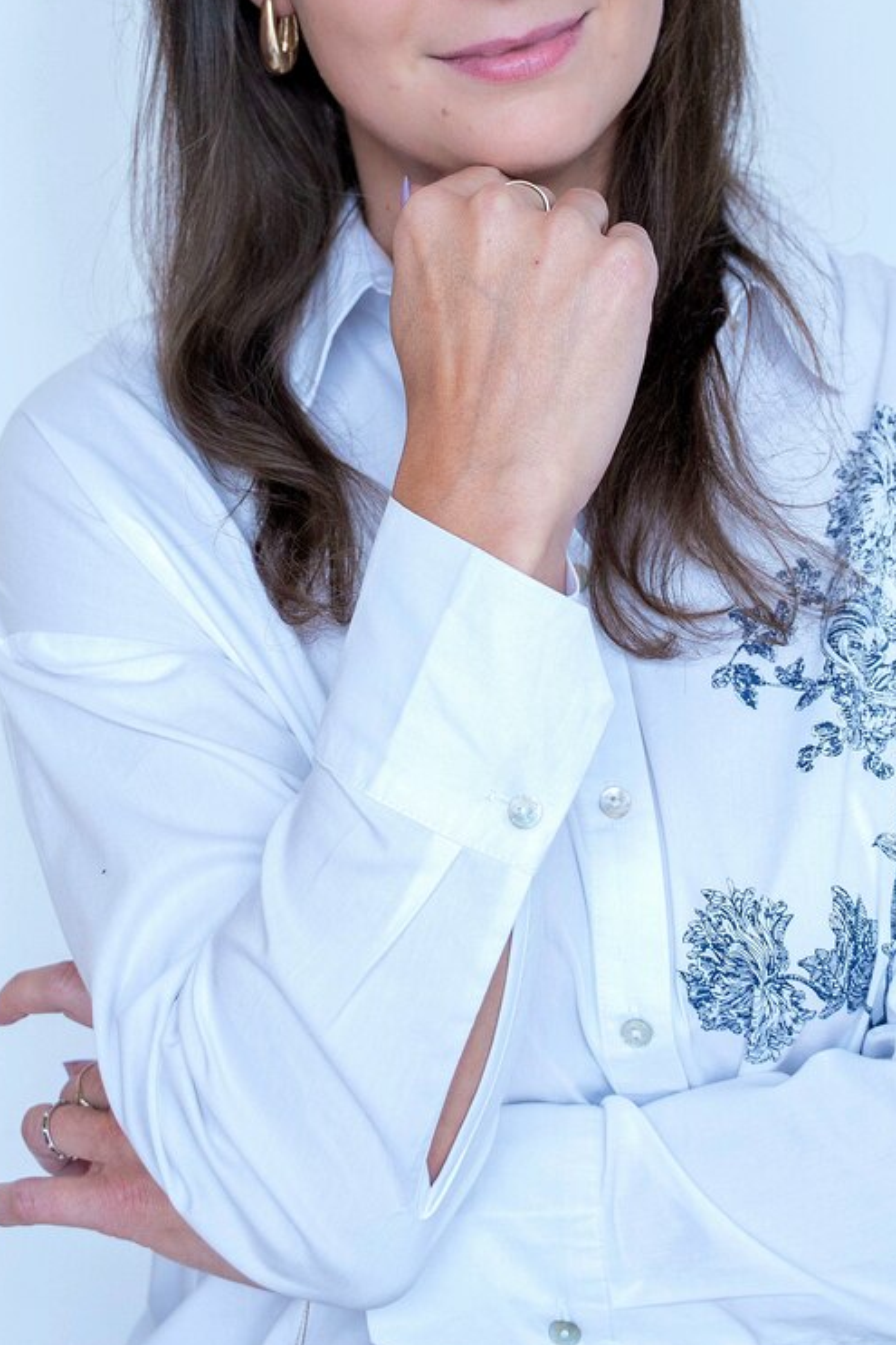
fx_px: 3137
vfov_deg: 23.9
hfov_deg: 16.3
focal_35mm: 84
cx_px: 469
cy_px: 340
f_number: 3.2
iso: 320
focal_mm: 35
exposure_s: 1/200
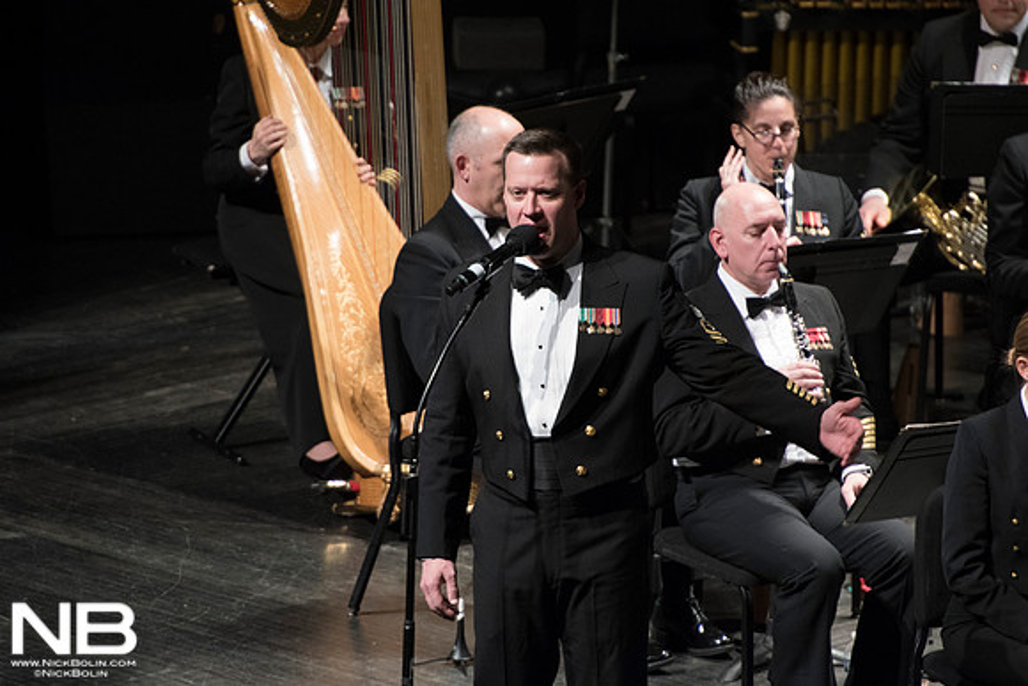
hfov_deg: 5.2
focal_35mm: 400
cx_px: 514
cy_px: 343
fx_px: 11424
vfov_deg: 3.4
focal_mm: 400
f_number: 5.6
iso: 4000
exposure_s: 1/125
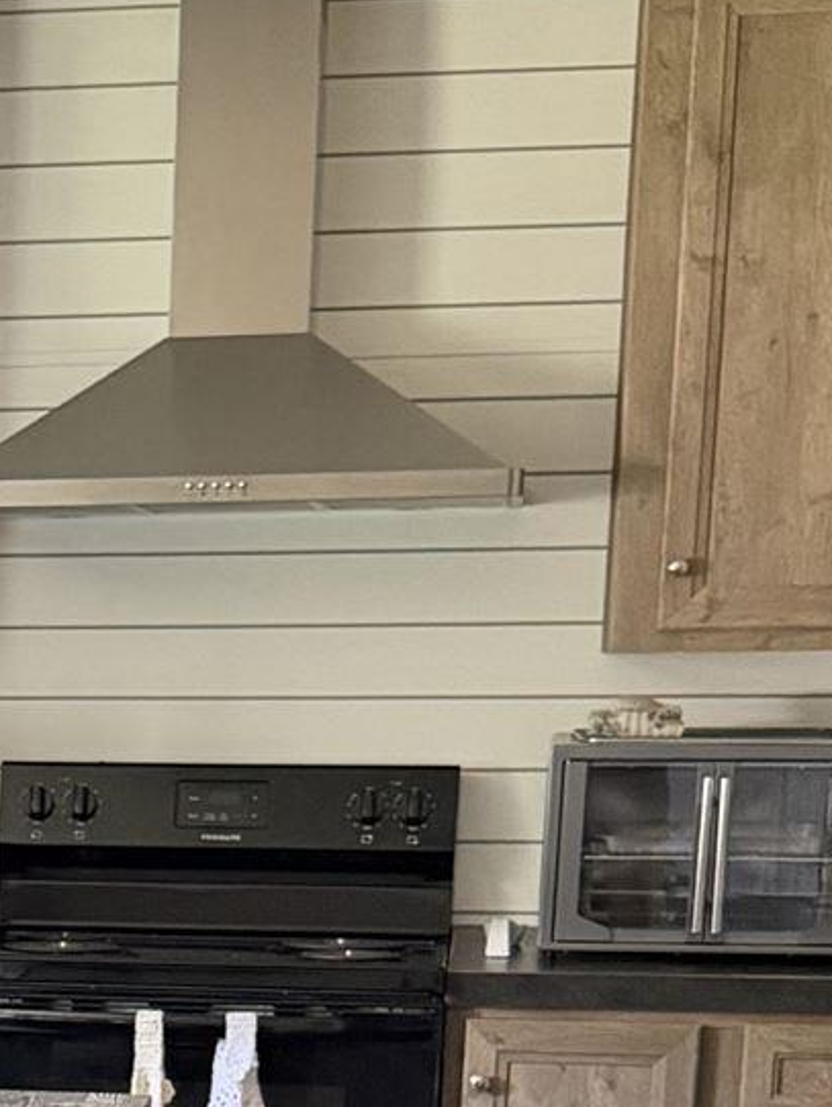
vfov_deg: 18.3
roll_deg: -1.1
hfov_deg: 13.9
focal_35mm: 102
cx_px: -298
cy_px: 1319
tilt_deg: -16.6
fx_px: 3266
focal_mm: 6.76
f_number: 1.78
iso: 640
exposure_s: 1/60
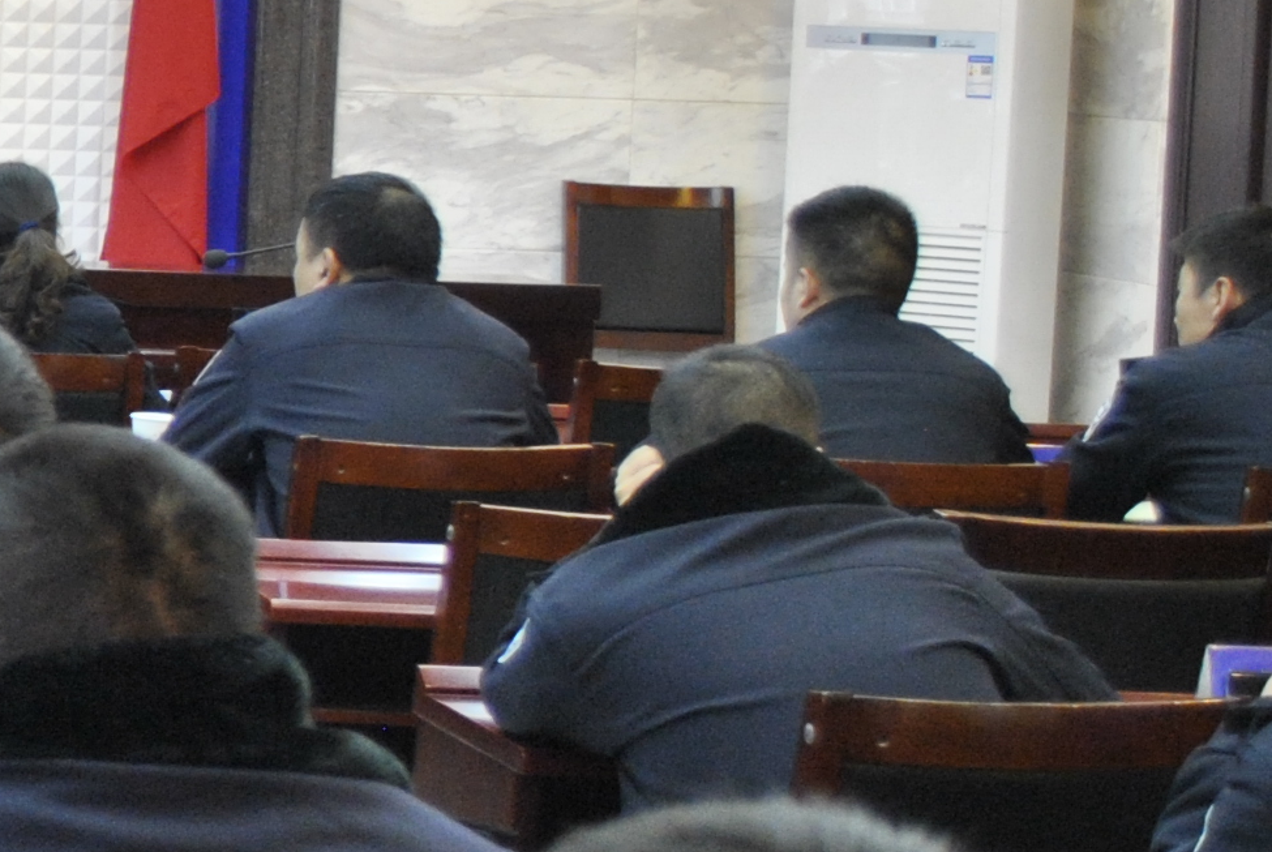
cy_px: 317
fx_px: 4635
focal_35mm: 131
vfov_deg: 10.5
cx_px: -1194
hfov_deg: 13.6
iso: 450
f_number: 4
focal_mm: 22
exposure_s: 1/30
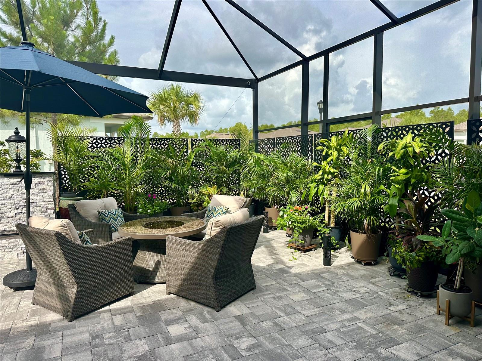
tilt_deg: -3.9
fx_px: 334
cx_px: 241
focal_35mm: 24
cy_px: 180
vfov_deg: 56.8
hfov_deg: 71.6
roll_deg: +1.2
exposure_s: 1/1453
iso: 80
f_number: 1.78
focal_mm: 6.86
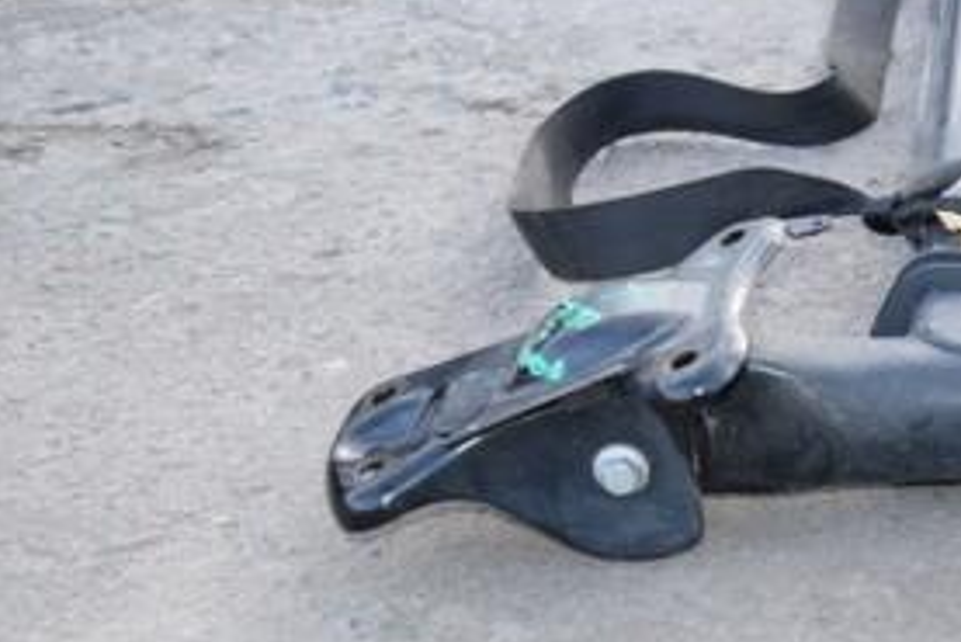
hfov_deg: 21.3
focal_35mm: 91
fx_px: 2430
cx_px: 1030
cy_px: 593
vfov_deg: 14.9
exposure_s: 1/200
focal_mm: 28
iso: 800
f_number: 6.3
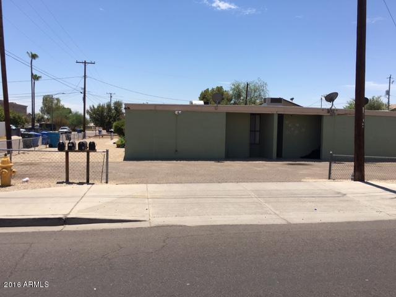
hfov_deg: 61.7
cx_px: 198
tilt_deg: -1.2
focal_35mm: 29
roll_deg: -0.9
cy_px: 148
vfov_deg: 48.2
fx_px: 332
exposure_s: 1/1789
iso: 25
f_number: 2.2
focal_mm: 4.15
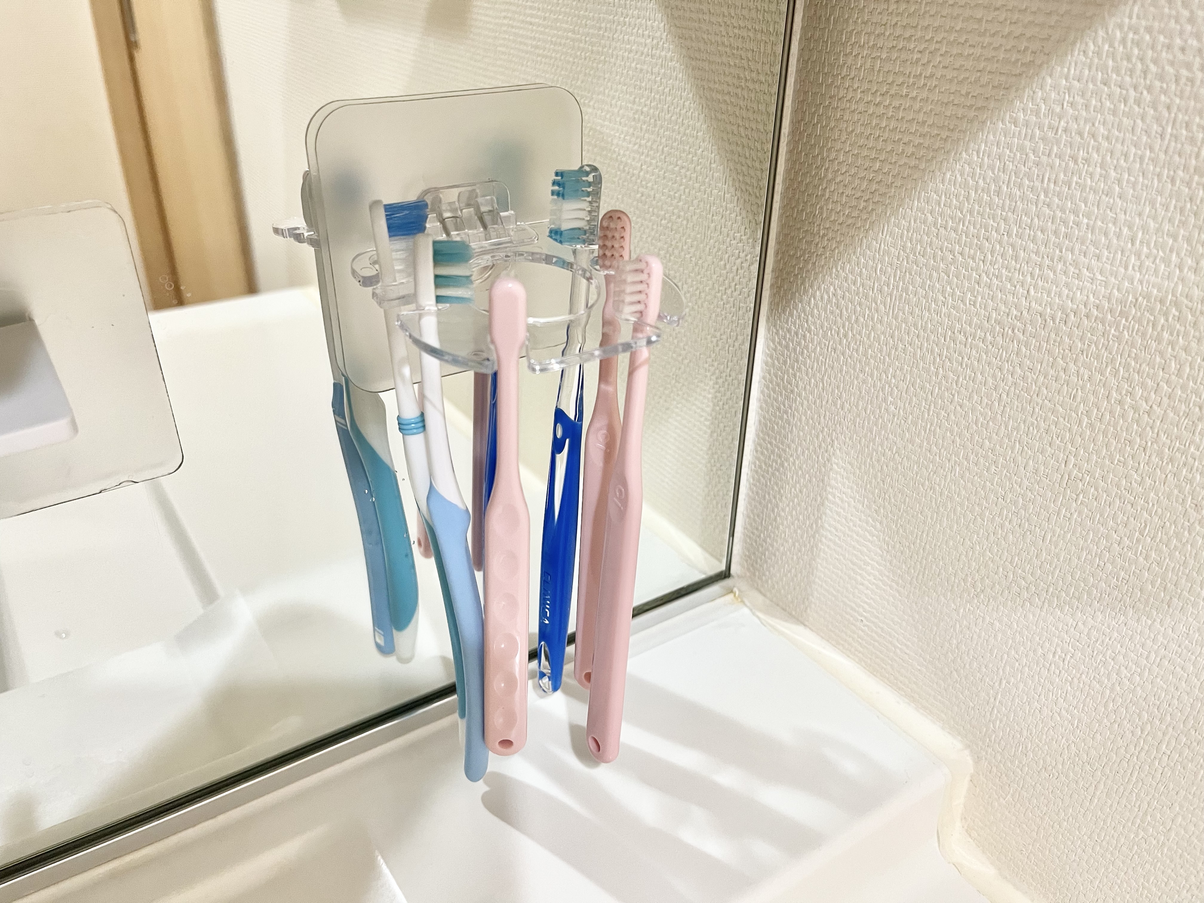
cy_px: 452
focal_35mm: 26
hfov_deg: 67.3
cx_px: 602
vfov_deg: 53.1
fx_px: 904
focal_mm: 5.1
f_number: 1.6
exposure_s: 1/60
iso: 125
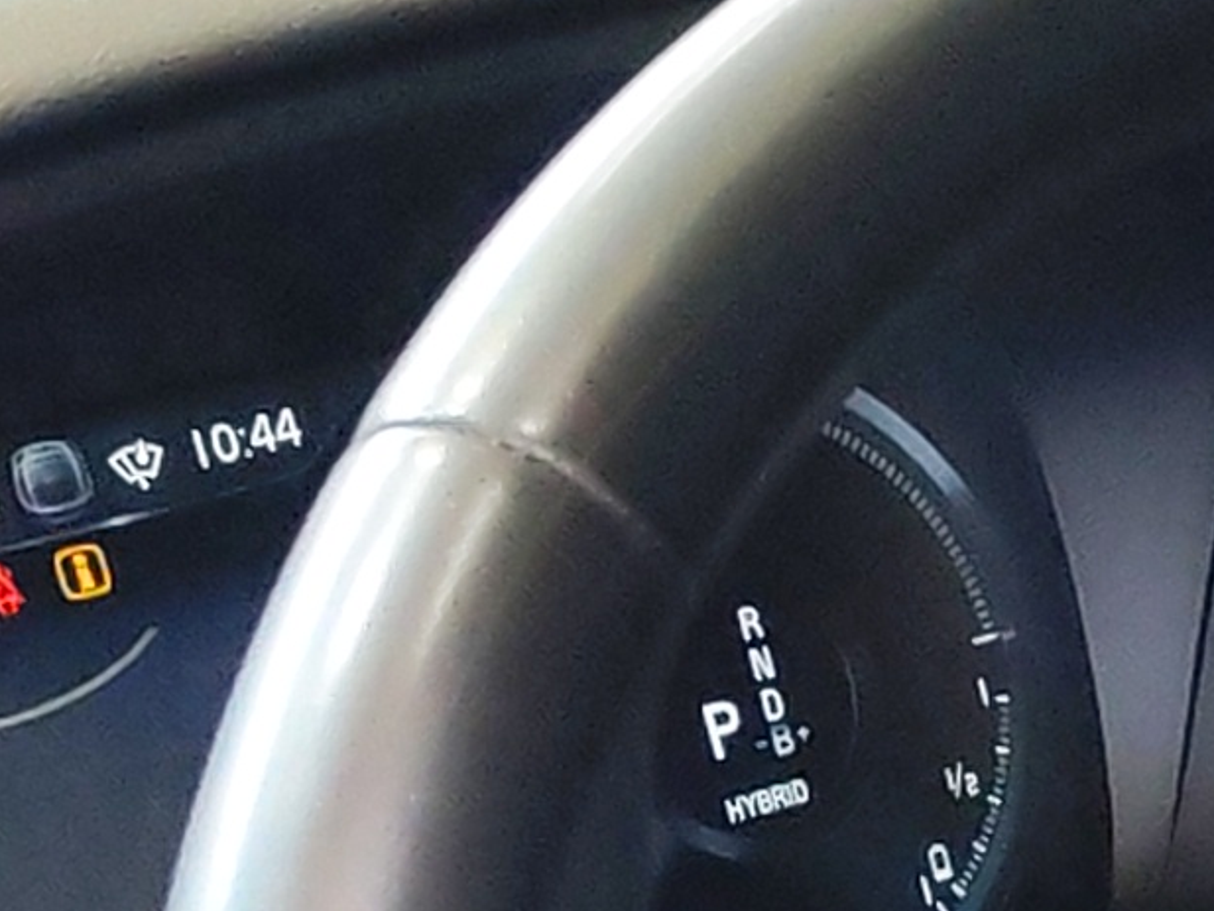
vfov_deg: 6.4
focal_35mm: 219
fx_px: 7682
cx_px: 2861
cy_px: 2473
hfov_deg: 8.3
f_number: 1.9
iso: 1250
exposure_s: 1/50
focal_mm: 6.12
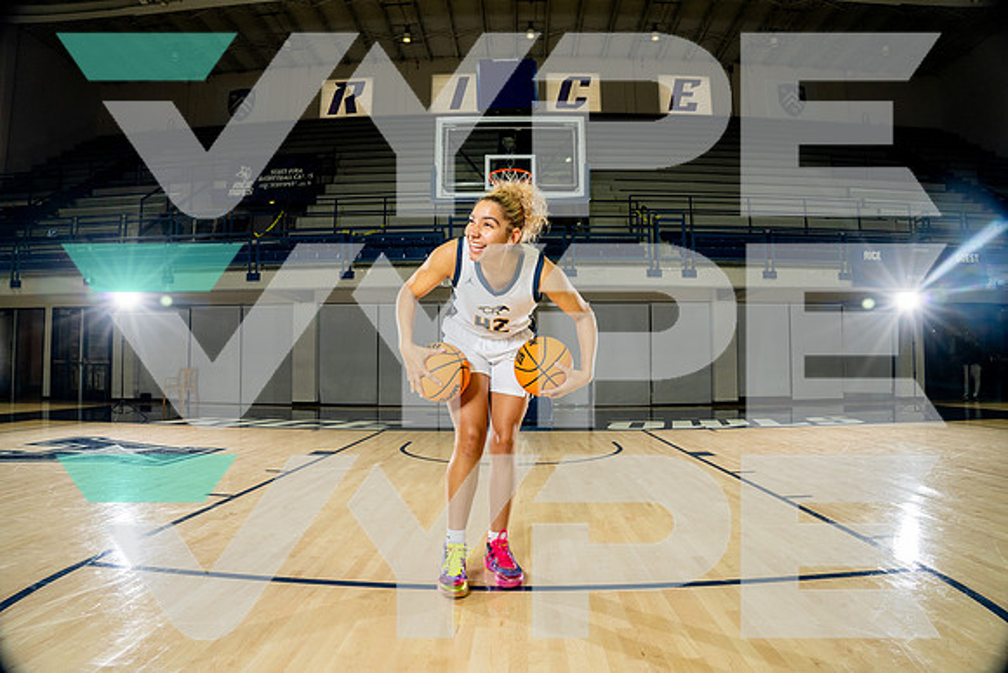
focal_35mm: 20
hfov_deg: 84.0
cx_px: 504
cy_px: 336
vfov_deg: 62.0
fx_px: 560
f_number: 7.1
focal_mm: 20
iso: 640
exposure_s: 1/250
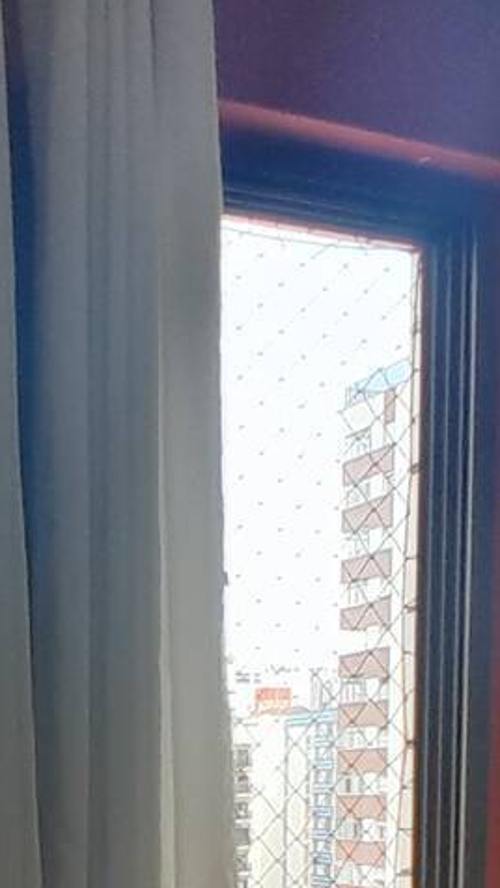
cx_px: 24
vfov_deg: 32.8
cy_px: 970
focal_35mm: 56
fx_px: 1319
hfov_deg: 20.9
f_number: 2.2
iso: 64
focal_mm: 1.46
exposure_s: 1/100
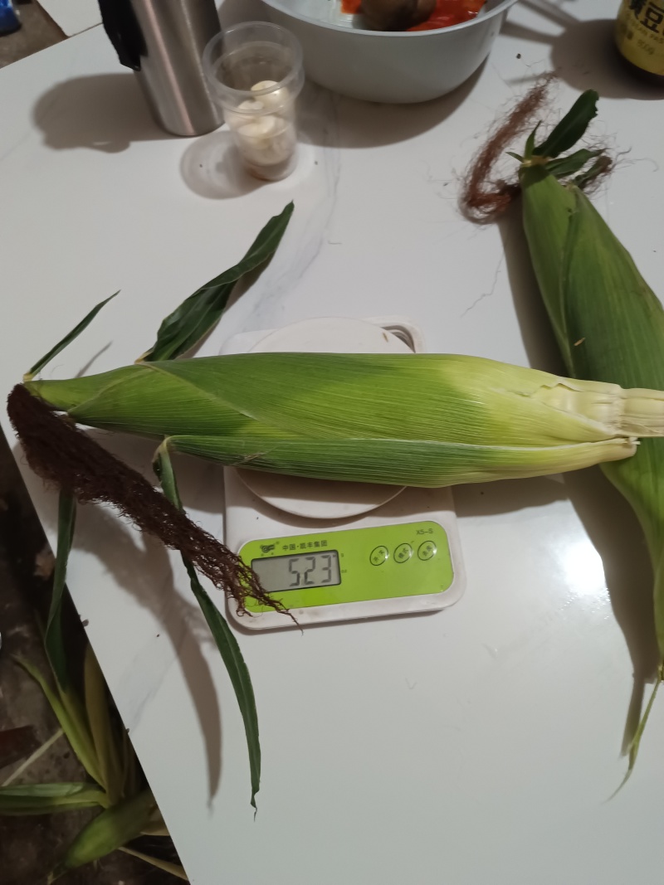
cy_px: 442
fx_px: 614
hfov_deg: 56.8
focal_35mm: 24
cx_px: 332
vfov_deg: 71.6
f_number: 1.7
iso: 1767
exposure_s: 1/20
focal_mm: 5.31
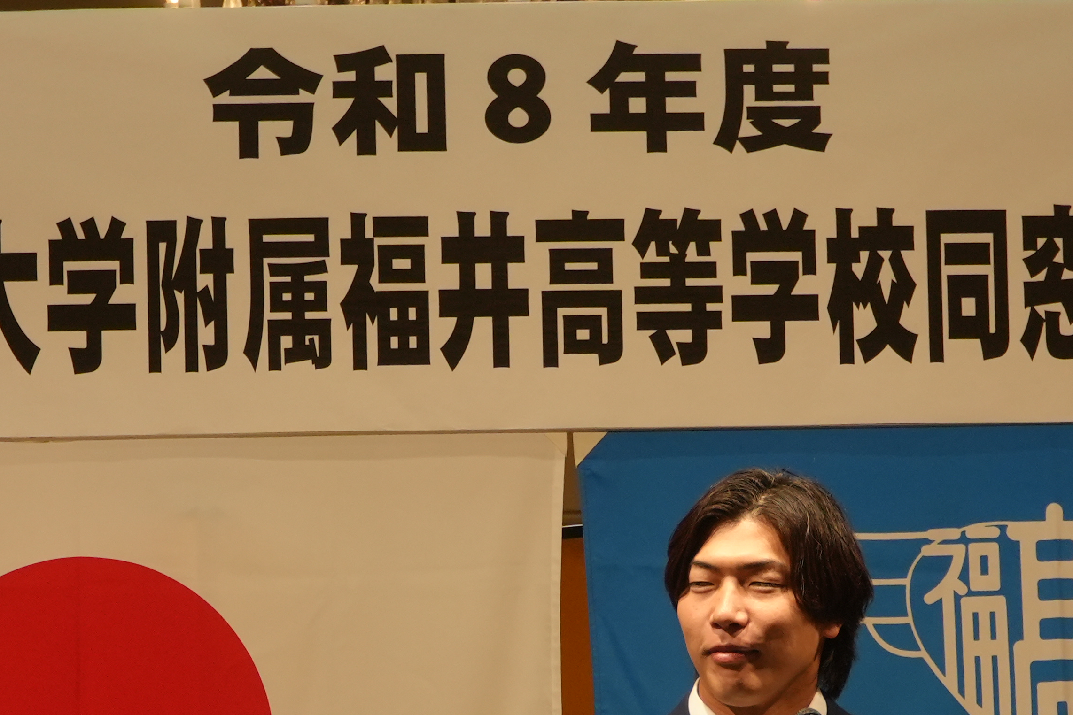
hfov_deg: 9.9
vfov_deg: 6.6
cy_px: 843
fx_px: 6180
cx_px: 646
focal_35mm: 207
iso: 500
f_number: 4
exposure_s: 1/160
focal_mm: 51
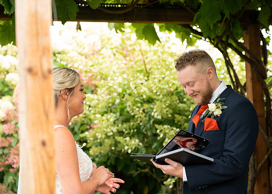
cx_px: 130
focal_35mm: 134
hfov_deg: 15.0
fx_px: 1033
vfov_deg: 10.7
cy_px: 97
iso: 500
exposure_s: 1/320
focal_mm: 126
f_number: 4
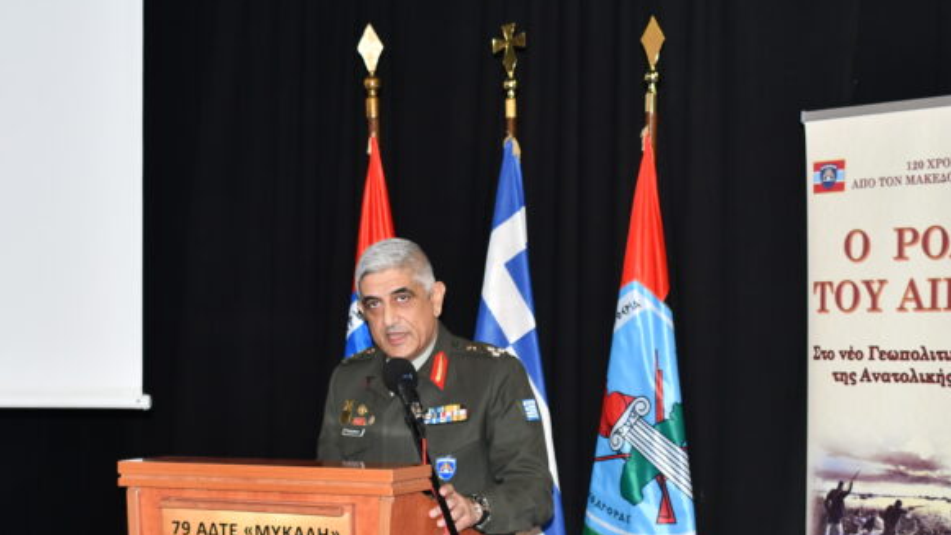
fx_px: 1816
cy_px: 399
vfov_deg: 16.7
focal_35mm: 72
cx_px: 509
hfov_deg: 29.3
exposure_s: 1/30
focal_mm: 35
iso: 800
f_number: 5.6
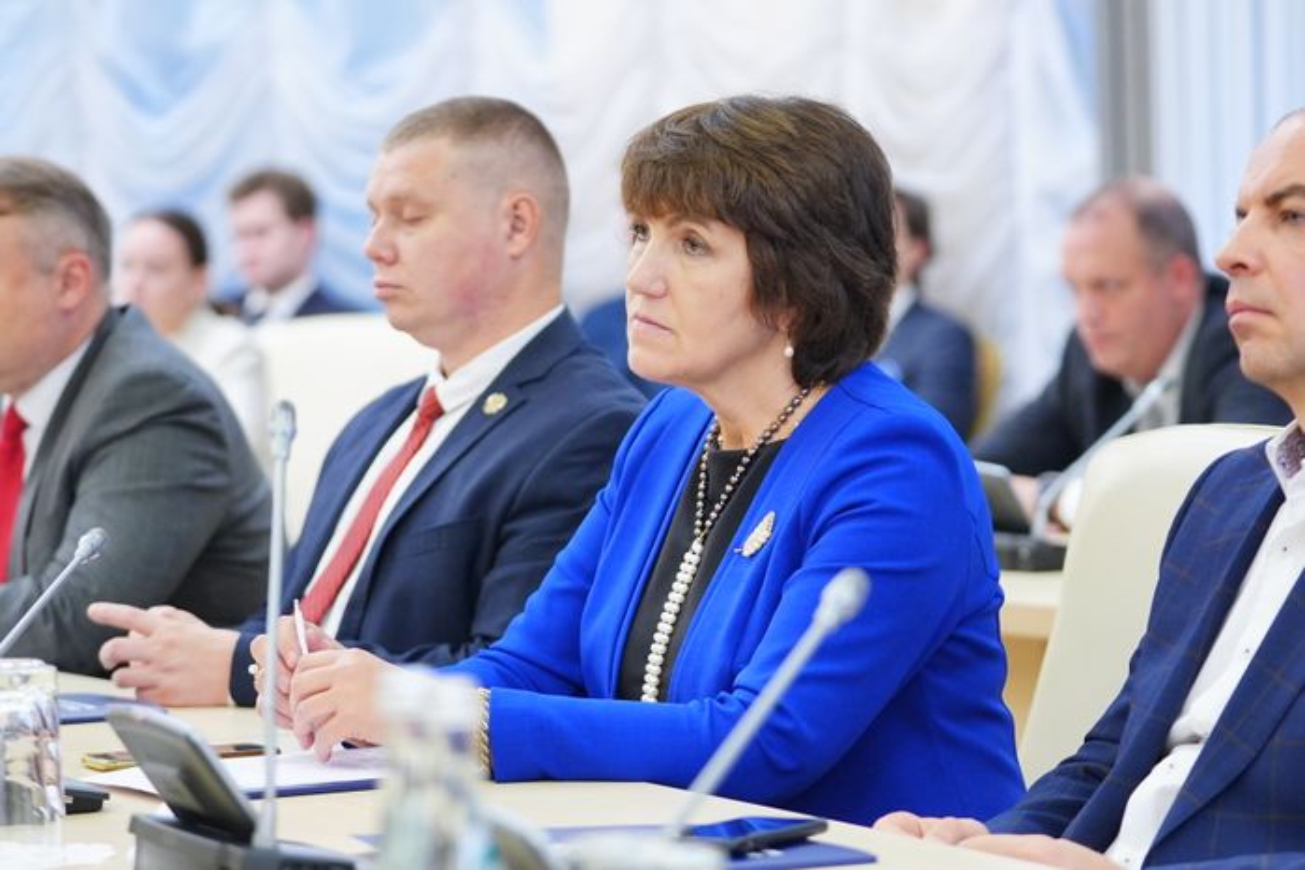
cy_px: 435
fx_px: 4893
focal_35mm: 135
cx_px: 652
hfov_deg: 15.2
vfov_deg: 10.2
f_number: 2.8
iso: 2000
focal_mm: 90
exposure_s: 1/160
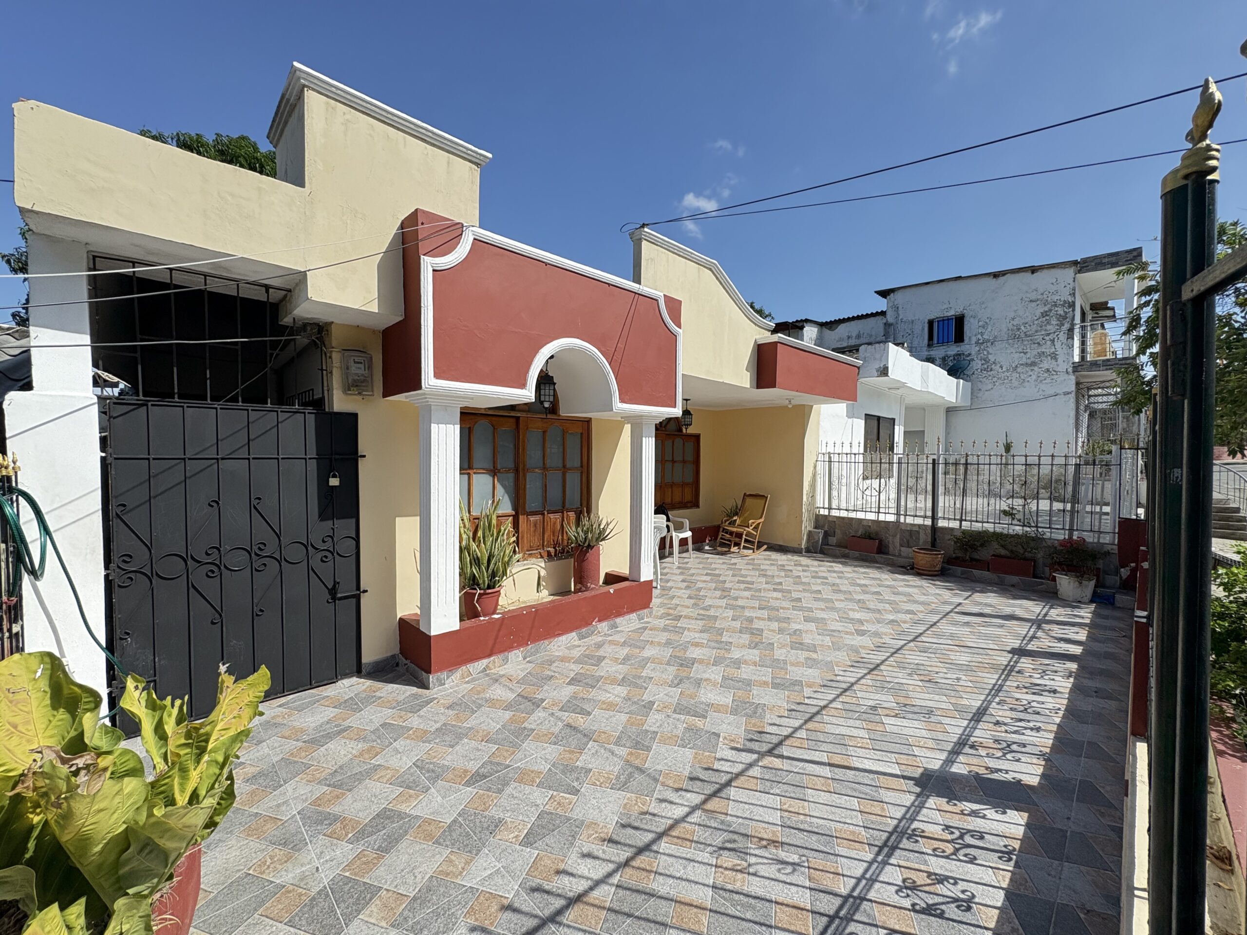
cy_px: 468
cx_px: 624
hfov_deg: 102.1
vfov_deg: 85.7
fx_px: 504
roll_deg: +0.5
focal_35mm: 14
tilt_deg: -0.1
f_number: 2.2
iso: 64
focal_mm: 2.22
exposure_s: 1/1395
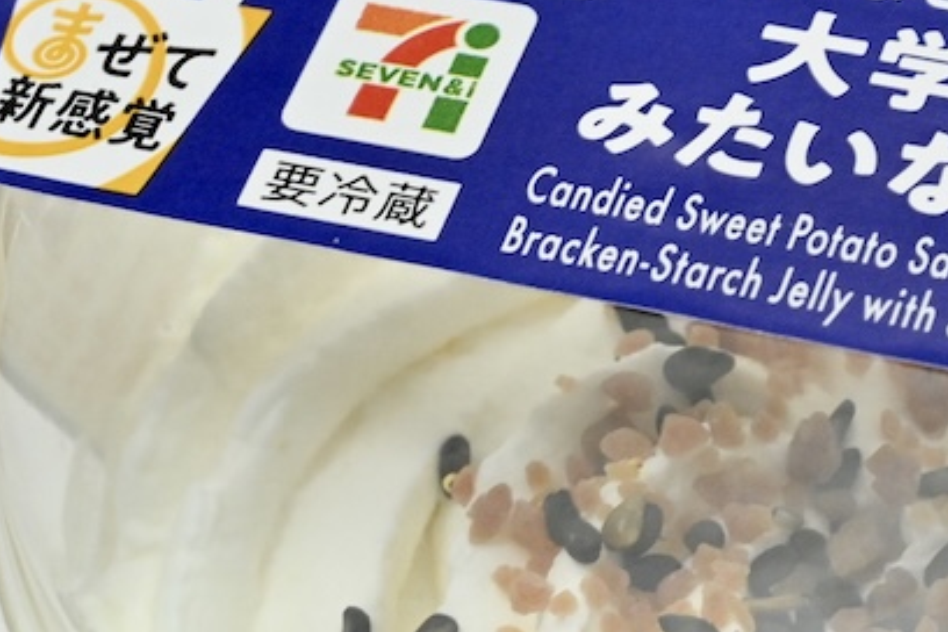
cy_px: 331
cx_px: 906
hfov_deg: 13.8
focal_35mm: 147
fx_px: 3871
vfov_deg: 9.3
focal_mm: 60
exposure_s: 1/80
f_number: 16
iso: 6400
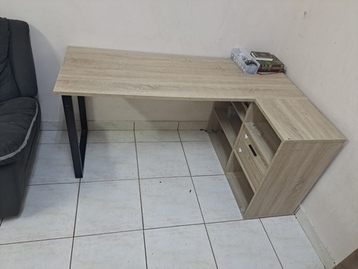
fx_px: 248
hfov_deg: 71.6
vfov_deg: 56.8
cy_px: 134
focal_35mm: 24
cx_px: 179
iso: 320
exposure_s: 1/40
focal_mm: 5.23
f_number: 1.8
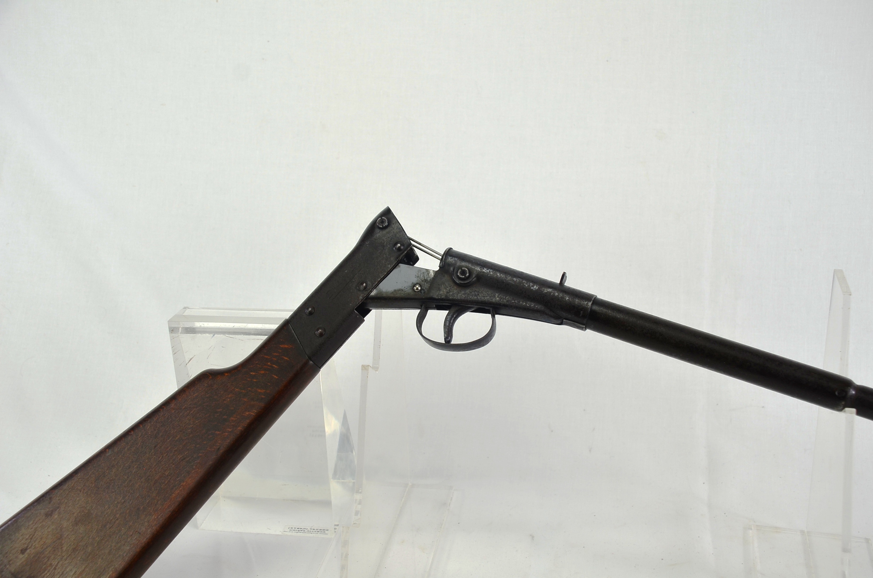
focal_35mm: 42
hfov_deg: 46.5
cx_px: 436
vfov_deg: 31.8
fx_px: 1016
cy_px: 289
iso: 200
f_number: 5.6
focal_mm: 28
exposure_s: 1/125
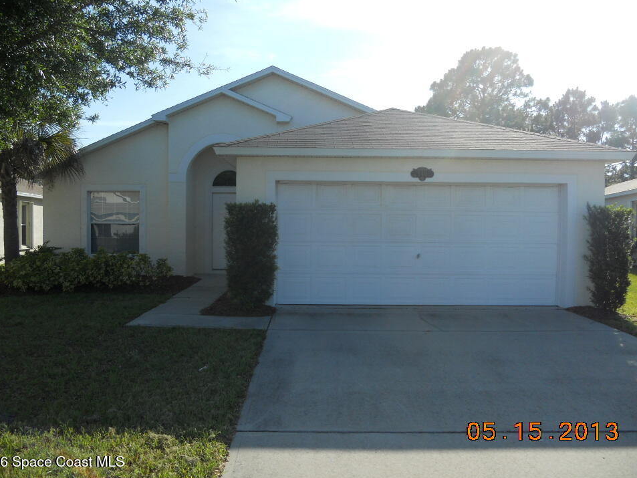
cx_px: 305
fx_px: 534
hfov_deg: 61.6
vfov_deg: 48.2
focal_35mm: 29
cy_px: 228
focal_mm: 4.9
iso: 80
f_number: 3.2
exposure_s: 1/800
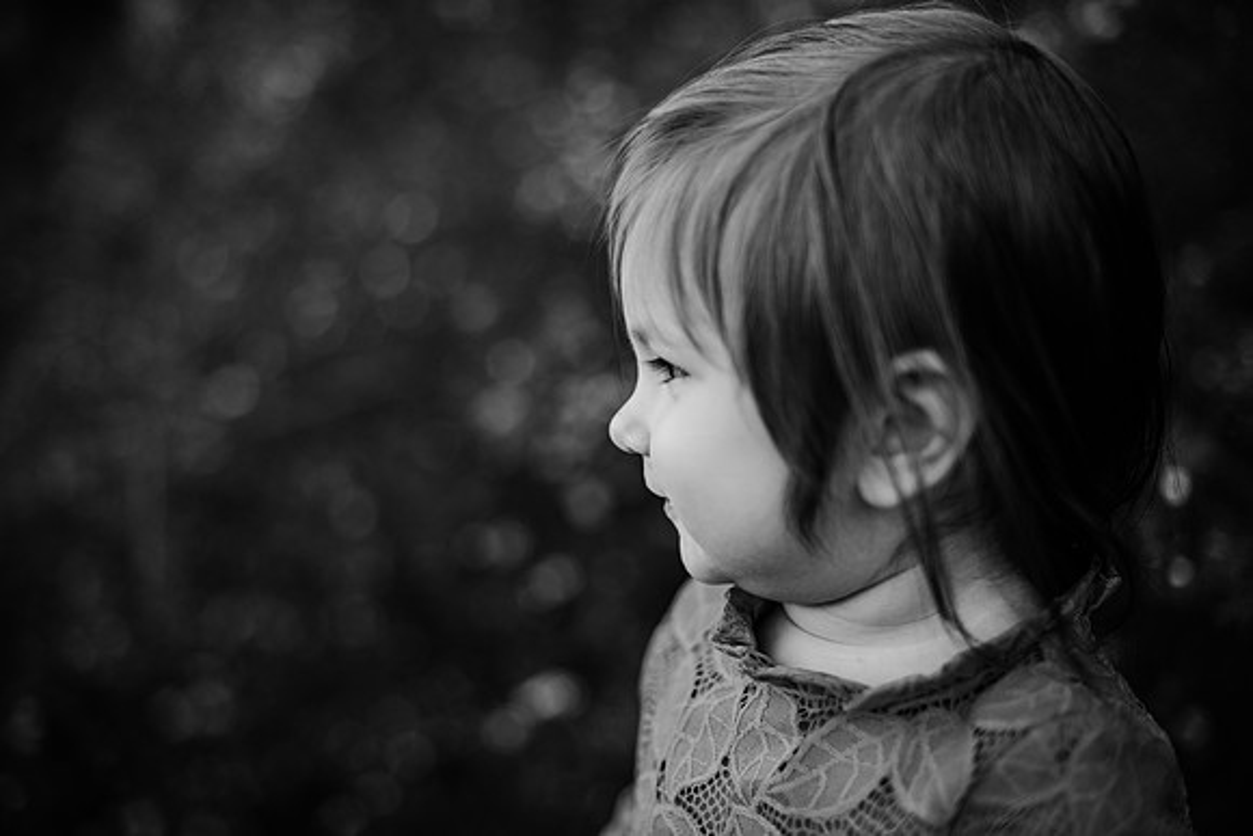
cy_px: 418
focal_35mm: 50
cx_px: 626
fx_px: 1741
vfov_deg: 27.0
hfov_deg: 39.6
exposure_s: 1/1000
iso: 160
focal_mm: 50
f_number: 2
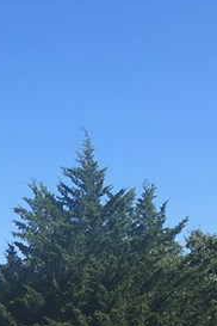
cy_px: 425
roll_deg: -1.1
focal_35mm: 113
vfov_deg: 17.0
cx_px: -144
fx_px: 1022
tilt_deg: -1.6
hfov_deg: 11.4
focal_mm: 4.15
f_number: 2.2
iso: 25
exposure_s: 1/1131
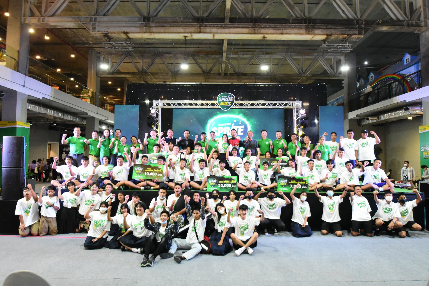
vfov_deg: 59.5
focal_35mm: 21
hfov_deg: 81.2
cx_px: 214
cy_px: 143
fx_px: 250
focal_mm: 14
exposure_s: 1/160
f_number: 5
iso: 4000
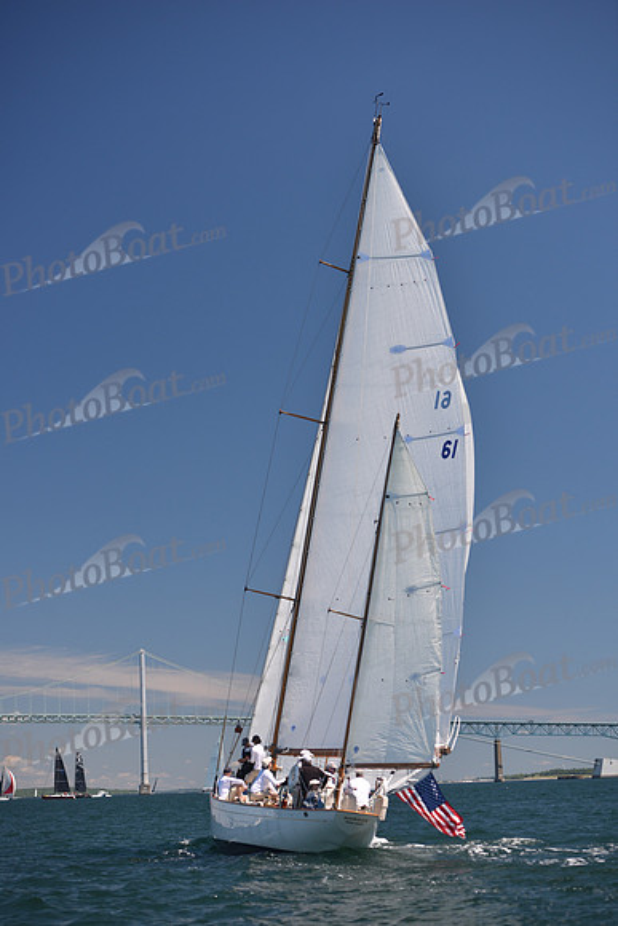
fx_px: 1801
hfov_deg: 19.5
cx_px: 309
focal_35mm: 70
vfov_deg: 28.8
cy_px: 463
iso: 200
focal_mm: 70
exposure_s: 1/1000
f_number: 3.5
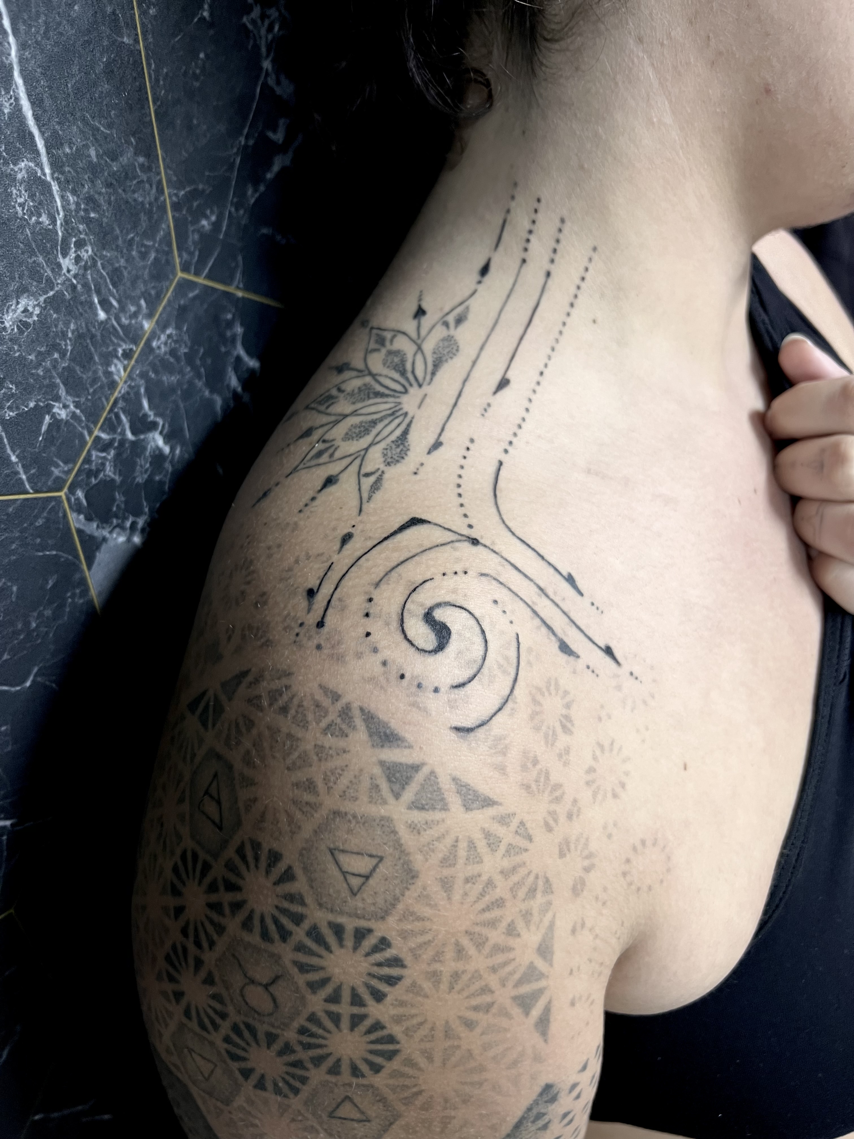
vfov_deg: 67.3
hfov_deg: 53.1
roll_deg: +3.8
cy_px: 570
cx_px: 427
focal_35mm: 26
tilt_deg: -41.1
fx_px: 855
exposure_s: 1/78
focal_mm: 5.7
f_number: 1.5
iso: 125
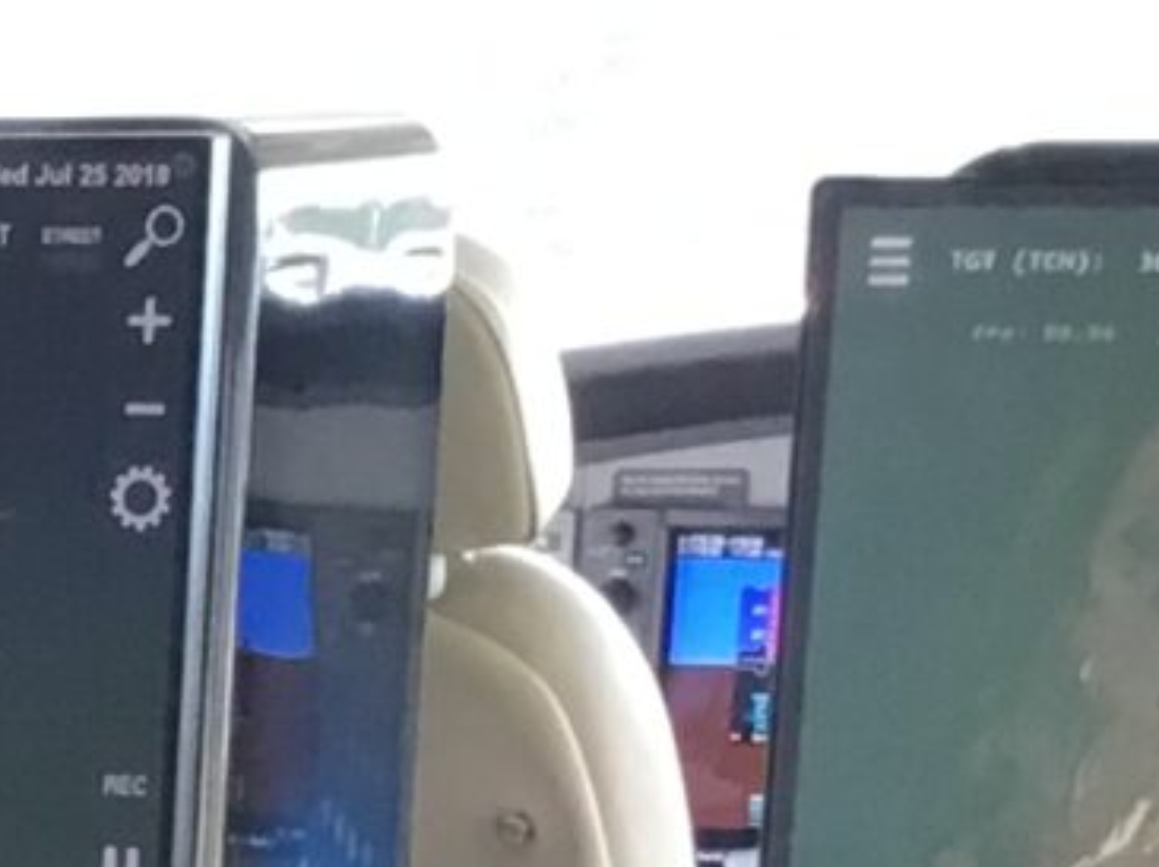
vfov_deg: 6.6
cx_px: -1226
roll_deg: -0.5
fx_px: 7261
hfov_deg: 8.6
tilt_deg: -12.0
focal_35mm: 217
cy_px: 1914
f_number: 2.4
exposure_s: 1/30
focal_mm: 3.3
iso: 25
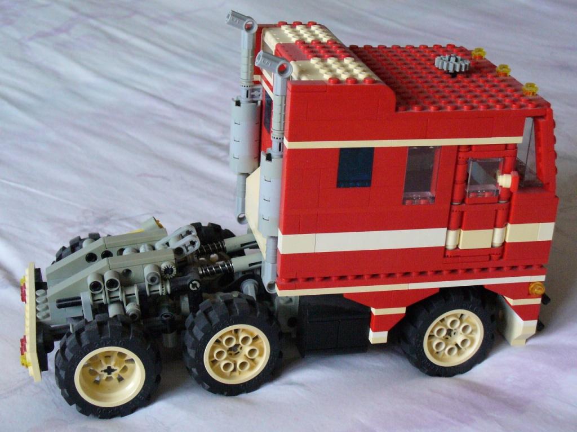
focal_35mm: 60
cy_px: 216
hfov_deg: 32.2
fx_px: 1000
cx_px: 288
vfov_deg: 24.4
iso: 400
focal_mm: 9.9
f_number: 3.1
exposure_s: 1/30
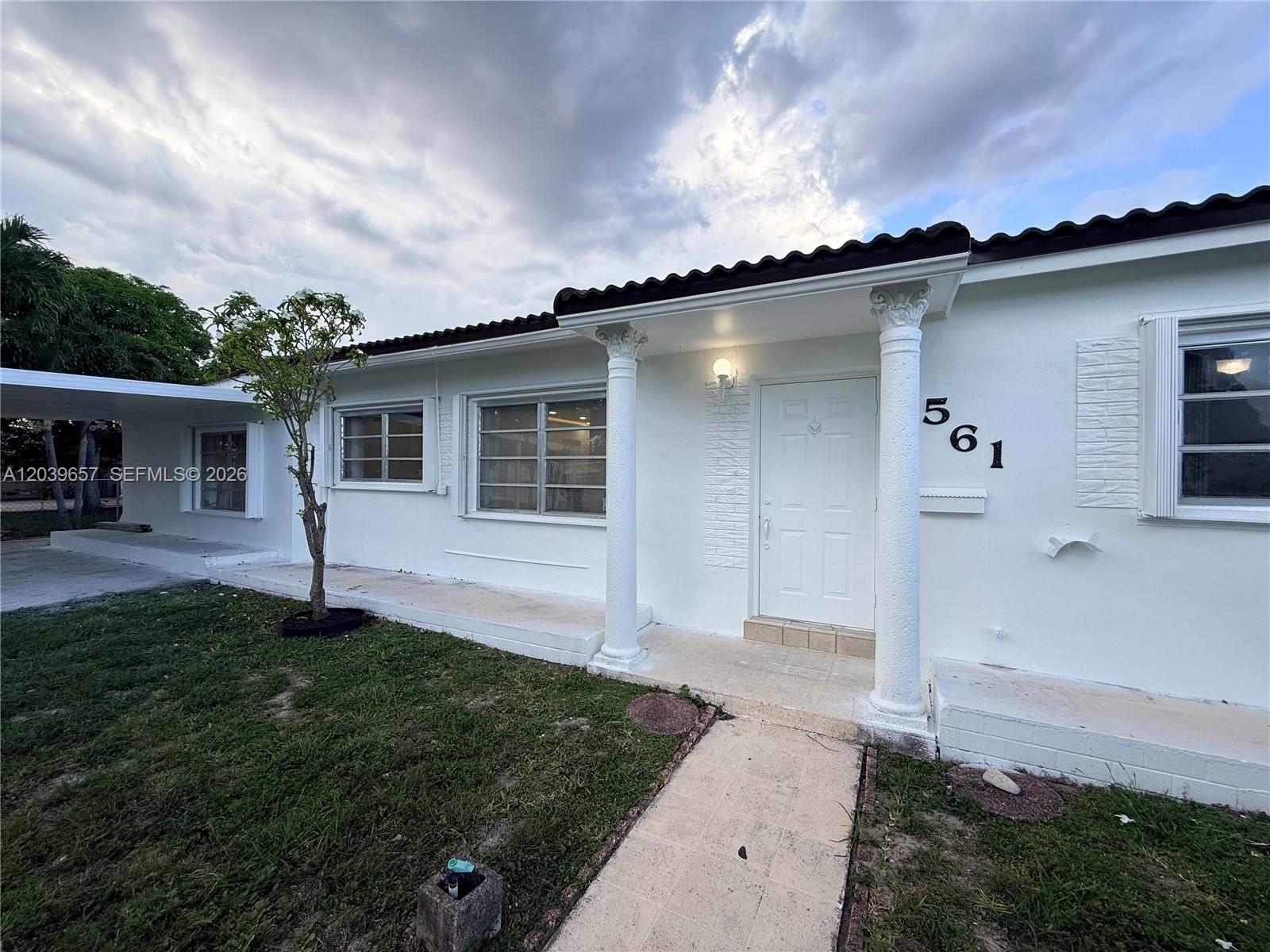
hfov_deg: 102.1
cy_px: 476
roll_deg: -0.7
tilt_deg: +0.0
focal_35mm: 14
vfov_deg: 85.7
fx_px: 514
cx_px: 635
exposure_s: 1/290
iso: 50
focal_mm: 2.22
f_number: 2.2
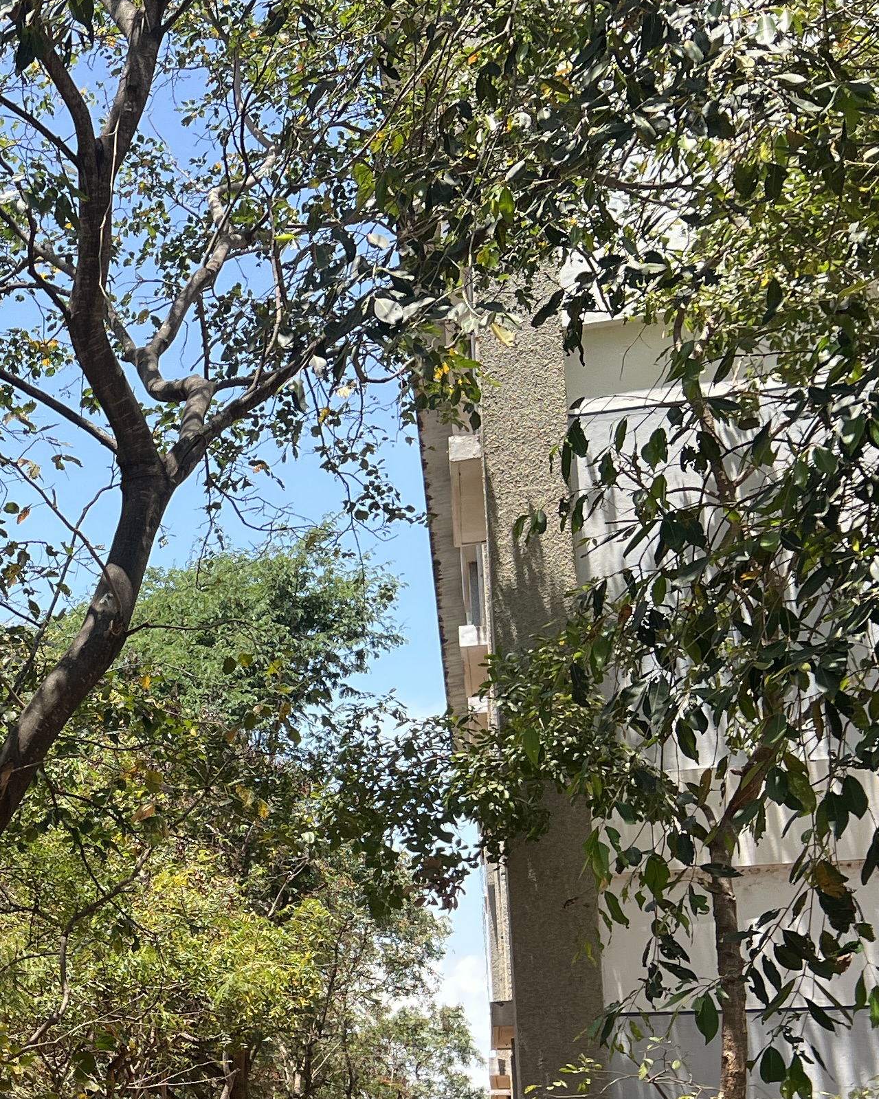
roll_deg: -0.7
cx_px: -353
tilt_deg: +7.5
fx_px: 2081
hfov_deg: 21.0
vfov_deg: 28.8
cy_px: 921
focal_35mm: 64
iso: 50
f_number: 1.5
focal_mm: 5.7
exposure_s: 1/1488
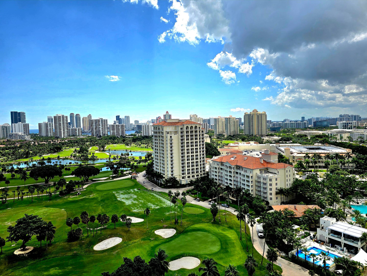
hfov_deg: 73.9
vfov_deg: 58.9
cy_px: 138
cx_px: 184
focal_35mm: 23
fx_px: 244
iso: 12
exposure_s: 1/1111
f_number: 1.7
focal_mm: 6.3
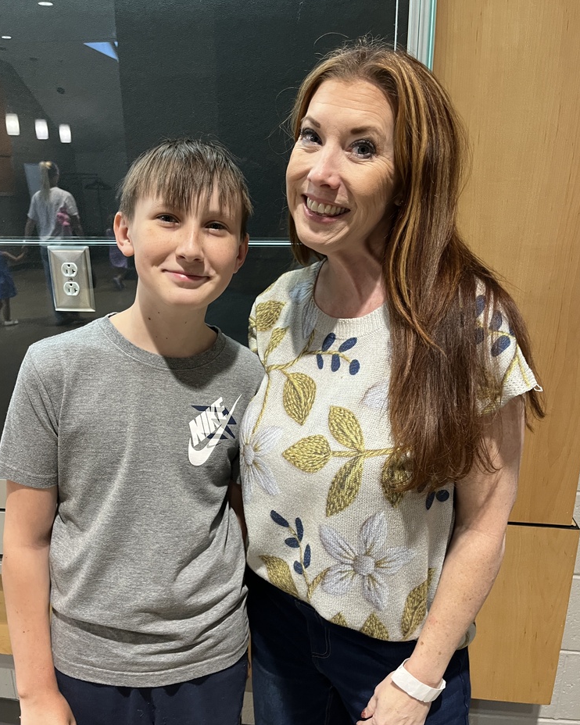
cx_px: 282
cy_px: 383
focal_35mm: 28
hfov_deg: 51.5
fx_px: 601
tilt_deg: -19.1
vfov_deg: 62.2
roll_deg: +0.4
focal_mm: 5.1
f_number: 1.6
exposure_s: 1/60
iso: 250
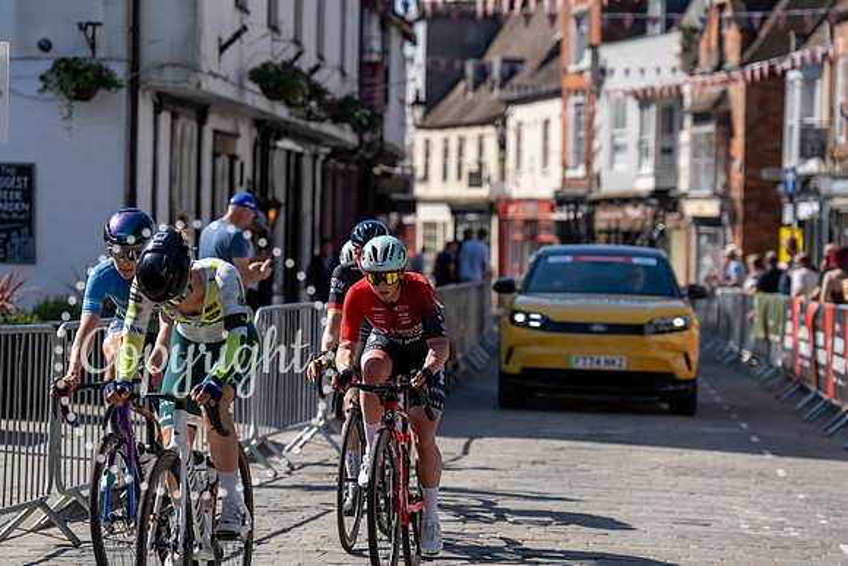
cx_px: 424
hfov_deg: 16.4
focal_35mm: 125
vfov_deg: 11.0
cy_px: 283
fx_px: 2945
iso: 100
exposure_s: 1/1000
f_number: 3.5
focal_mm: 125
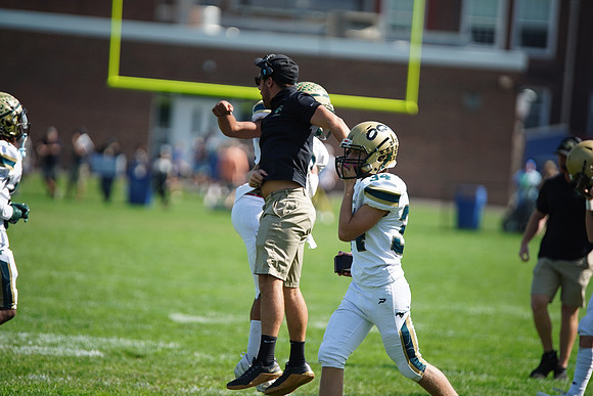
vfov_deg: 4.6
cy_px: 198
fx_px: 4943
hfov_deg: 6.9
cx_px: 296
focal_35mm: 300
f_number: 2.8
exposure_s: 1/3200
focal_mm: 300
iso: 400
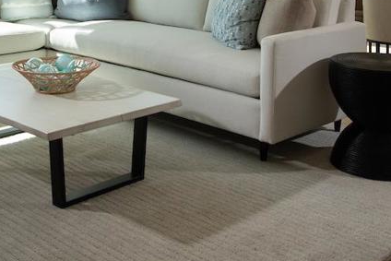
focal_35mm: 58
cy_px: 8
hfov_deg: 34.5
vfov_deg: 22.6
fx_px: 630
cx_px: 188
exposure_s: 1/25
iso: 100
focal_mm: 24
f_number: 9.5
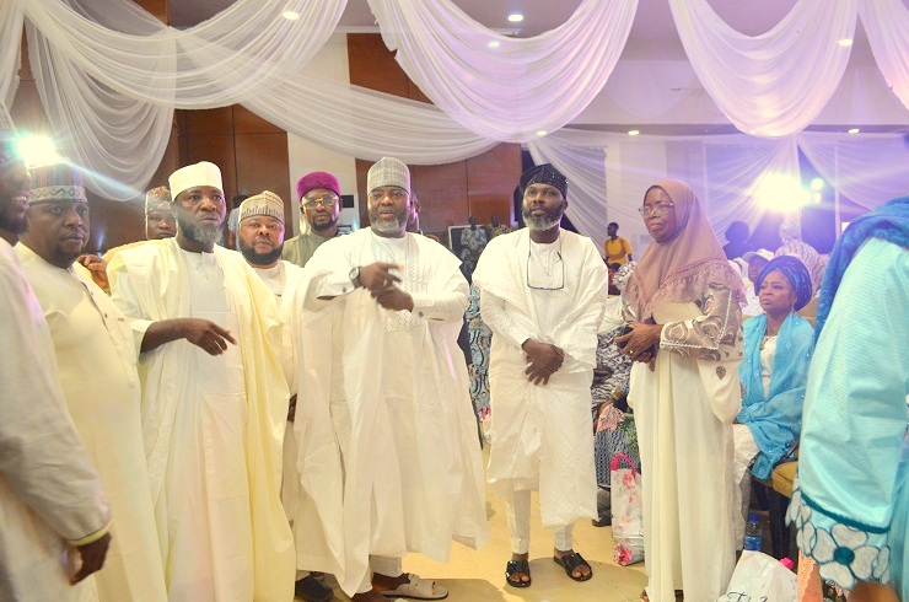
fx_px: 756
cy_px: 301
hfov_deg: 62.0
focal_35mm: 30
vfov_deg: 43.4
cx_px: 454
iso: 800
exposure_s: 1/40
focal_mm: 20
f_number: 3.8
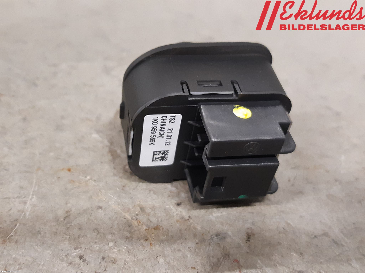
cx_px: 182
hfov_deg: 67.3
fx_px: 274
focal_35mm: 26
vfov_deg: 53.1
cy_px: 136
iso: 250
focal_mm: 3.93
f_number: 1.7
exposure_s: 1/33
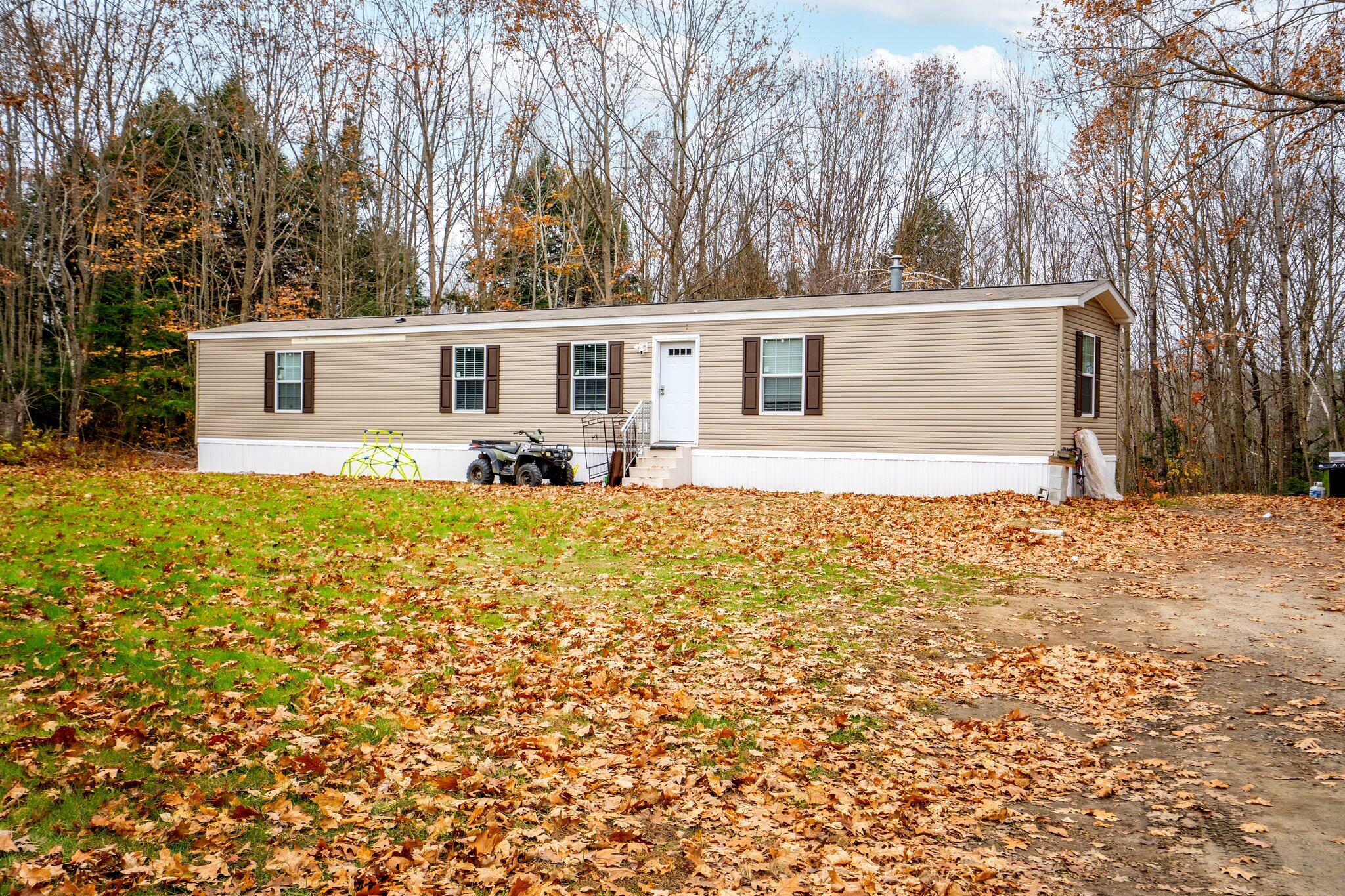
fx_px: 1307
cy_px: 448
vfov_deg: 37.8
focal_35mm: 35
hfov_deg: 54.4
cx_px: 672
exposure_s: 1/25
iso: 80
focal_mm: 35
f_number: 9
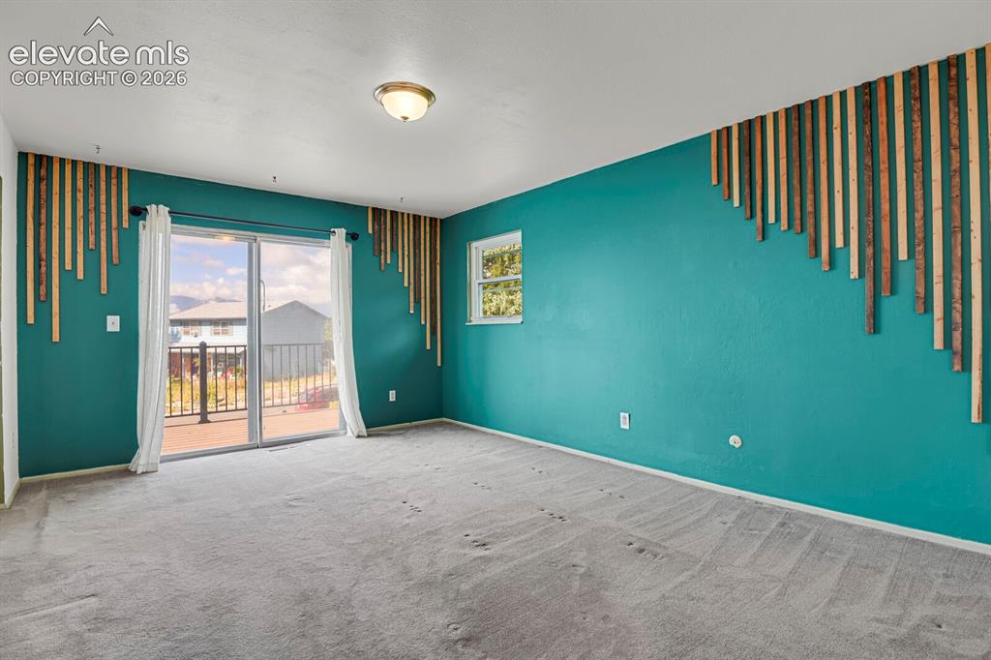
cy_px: 330
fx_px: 468
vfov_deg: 70.4
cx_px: 496
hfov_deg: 93.3
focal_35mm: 17
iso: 250
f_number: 6.3
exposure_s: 1/1.67
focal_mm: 17
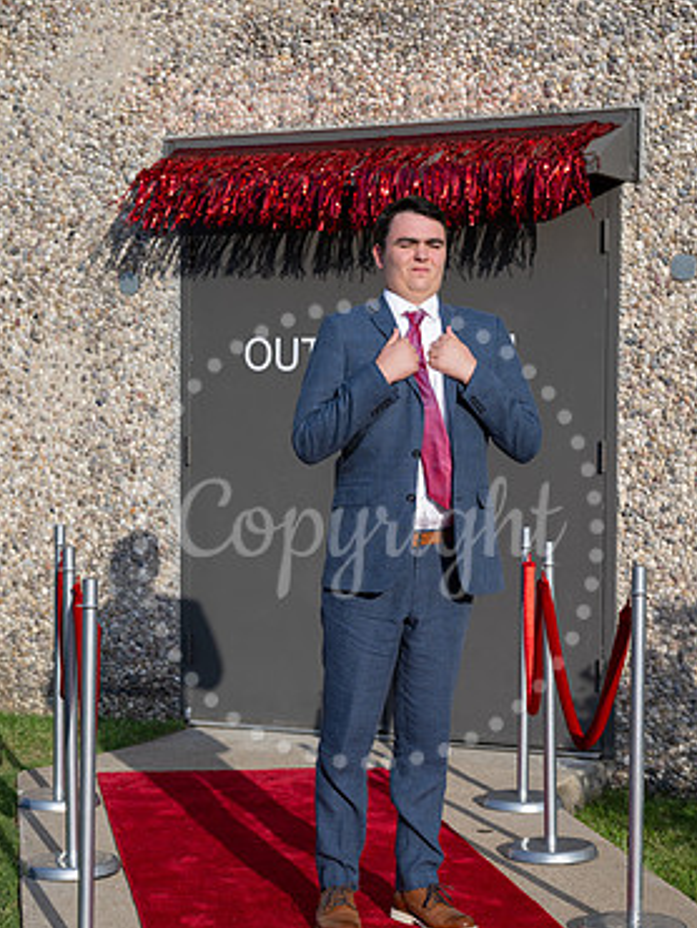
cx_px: 369
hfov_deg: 19.4
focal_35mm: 76
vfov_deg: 25.6
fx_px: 2038
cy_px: 532
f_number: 5
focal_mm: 65
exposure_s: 1/2000
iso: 320
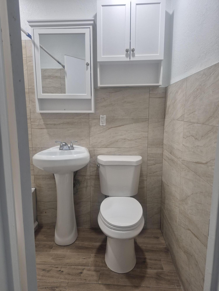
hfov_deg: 58.9
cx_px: 110
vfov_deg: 73.9
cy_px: 146
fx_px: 194
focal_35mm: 23
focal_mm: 5.4
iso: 160
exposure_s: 1/180
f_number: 1.8
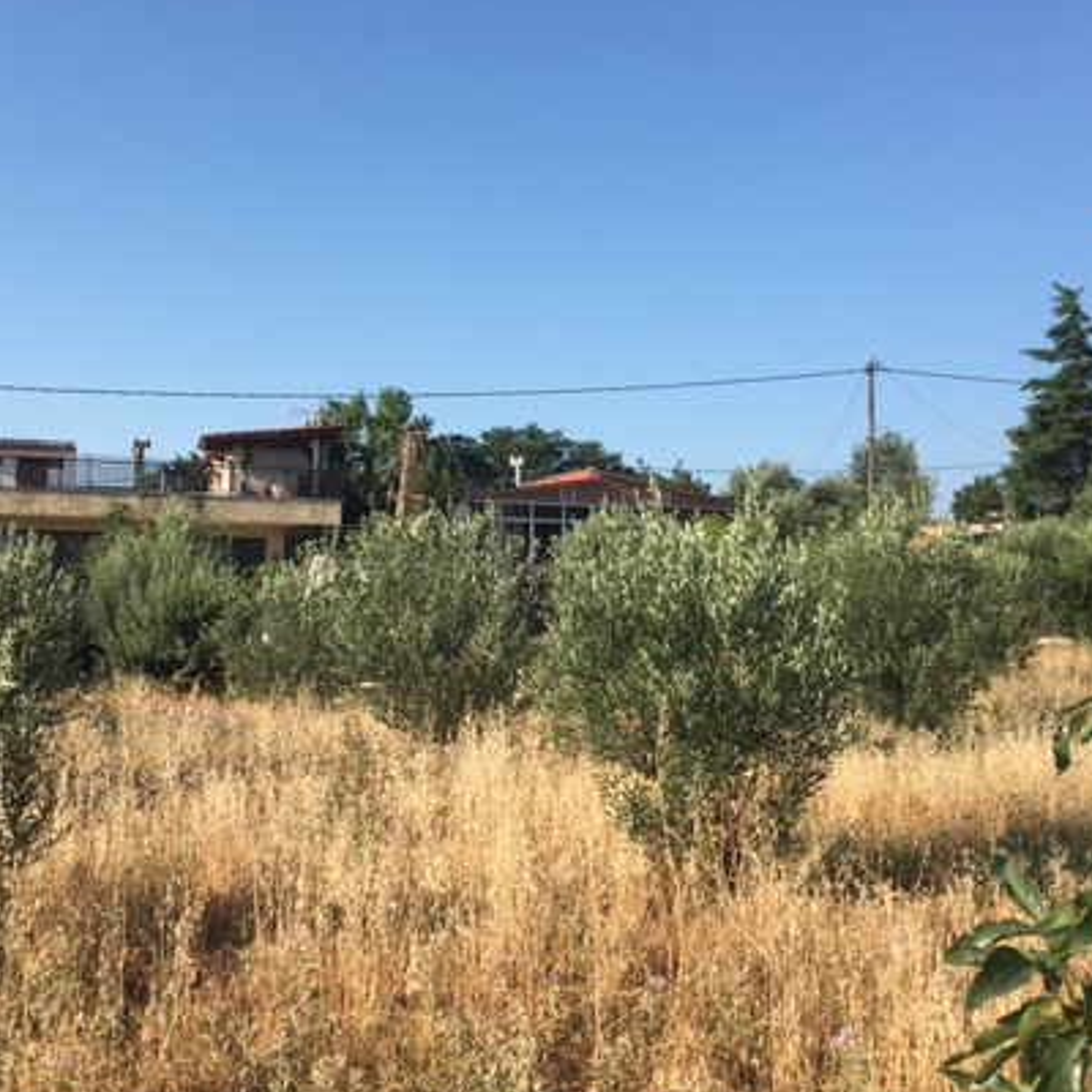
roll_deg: +0.6
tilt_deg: +3.5
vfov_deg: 40.8
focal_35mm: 41
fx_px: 1463
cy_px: 470
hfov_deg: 40.8
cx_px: 472
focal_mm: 4.15
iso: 25
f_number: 2.2
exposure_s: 1/1221
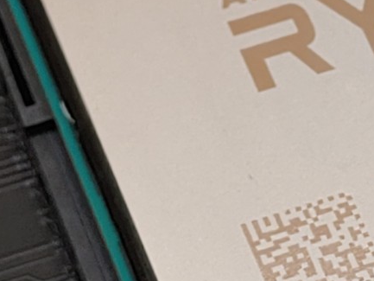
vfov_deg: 5.6
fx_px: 2875
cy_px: 130
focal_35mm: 266
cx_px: 370
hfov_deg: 7.4
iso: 50
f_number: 1.8
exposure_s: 1/139
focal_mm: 4.36
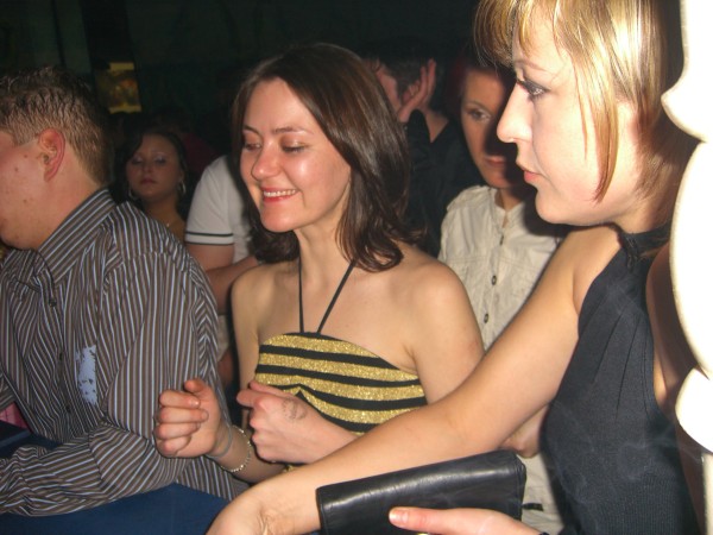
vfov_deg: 37.7
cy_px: 268
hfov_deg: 49.0
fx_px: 783
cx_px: 356
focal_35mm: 38
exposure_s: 1/60
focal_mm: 7.9
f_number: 2.8
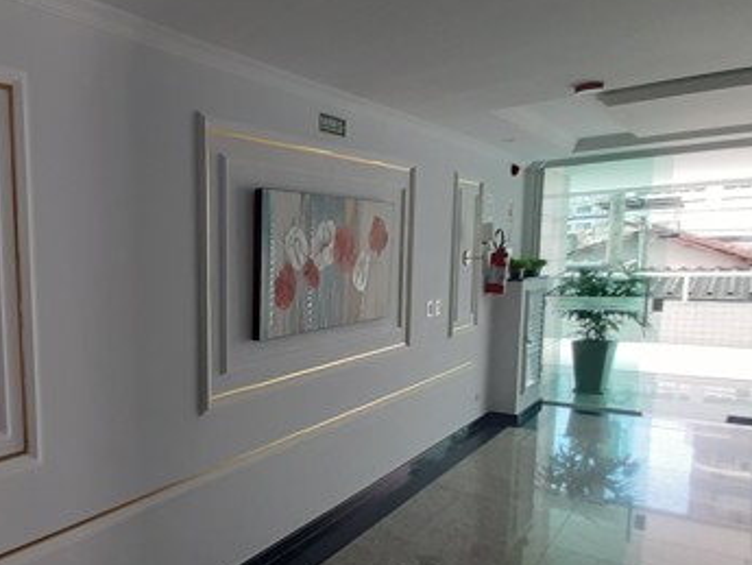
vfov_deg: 52.7
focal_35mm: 26
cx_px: 77
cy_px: 339
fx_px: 565
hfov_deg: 57.9
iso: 64
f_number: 2.2
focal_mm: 1.42
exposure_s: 1/40
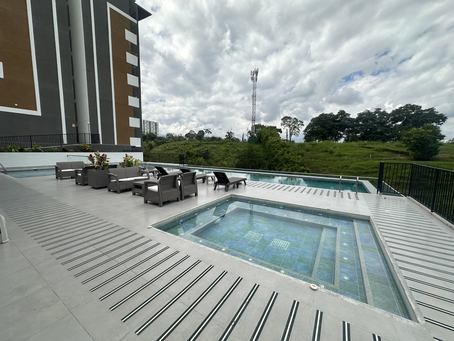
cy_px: 170
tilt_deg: -6.0
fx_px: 184
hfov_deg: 102.1
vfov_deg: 85.7
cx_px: 227
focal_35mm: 14
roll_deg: -0.6
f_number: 2.2
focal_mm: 2.22
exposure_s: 1/2681
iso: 50
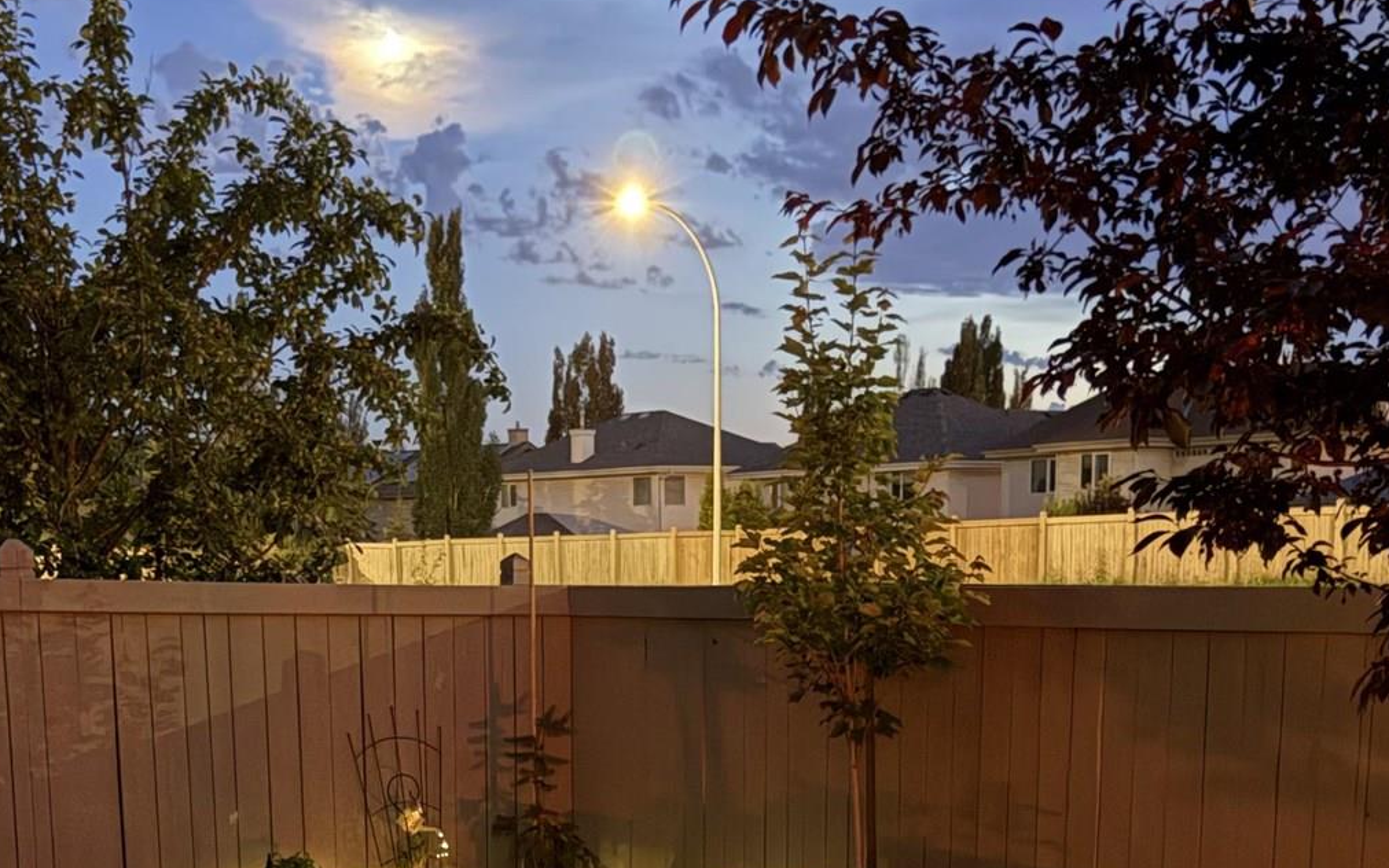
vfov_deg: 21.3
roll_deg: -0.3
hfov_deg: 35.0
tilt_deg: -9.5
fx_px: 2196
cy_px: 946
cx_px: 567
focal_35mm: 58
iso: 2500
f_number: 1.78
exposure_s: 1/2
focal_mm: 6.76
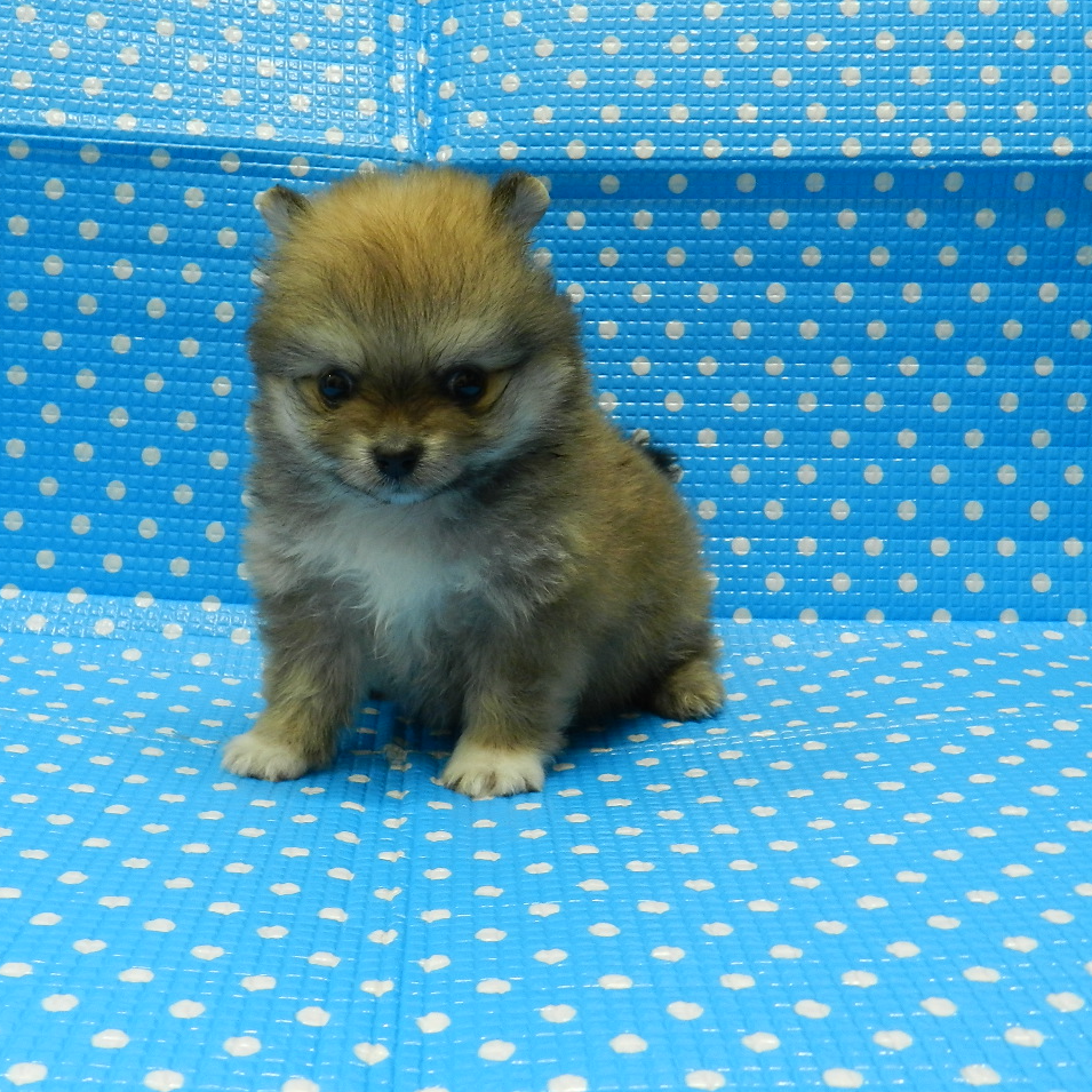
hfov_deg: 37.4
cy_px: 544
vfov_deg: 37.6
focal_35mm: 45
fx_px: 1606
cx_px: 440
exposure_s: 1/30
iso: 400
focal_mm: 6.7
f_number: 4
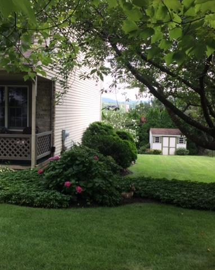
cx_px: 90
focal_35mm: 38
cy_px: 135
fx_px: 303
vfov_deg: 48.0
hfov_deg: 39.0
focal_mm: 4.15
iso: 32
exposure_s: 1/376
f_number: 2.2
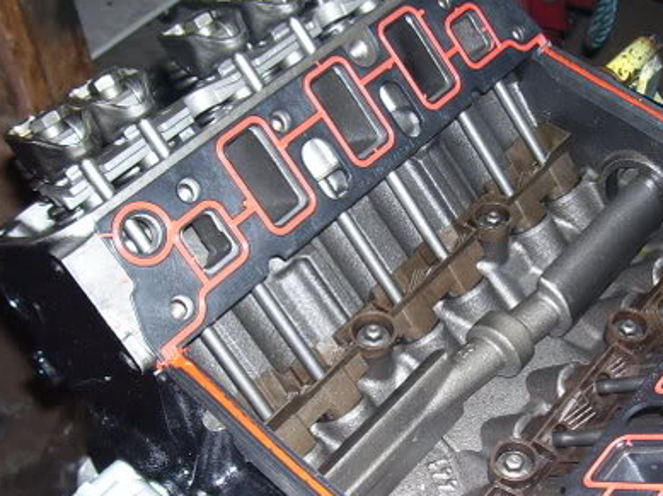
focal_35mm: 56
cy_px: 297
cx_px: 441
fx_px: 1072
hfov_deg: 34.1
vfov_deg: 26.0
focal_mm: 5.6
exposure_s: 1/60
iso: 80
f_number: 2.7
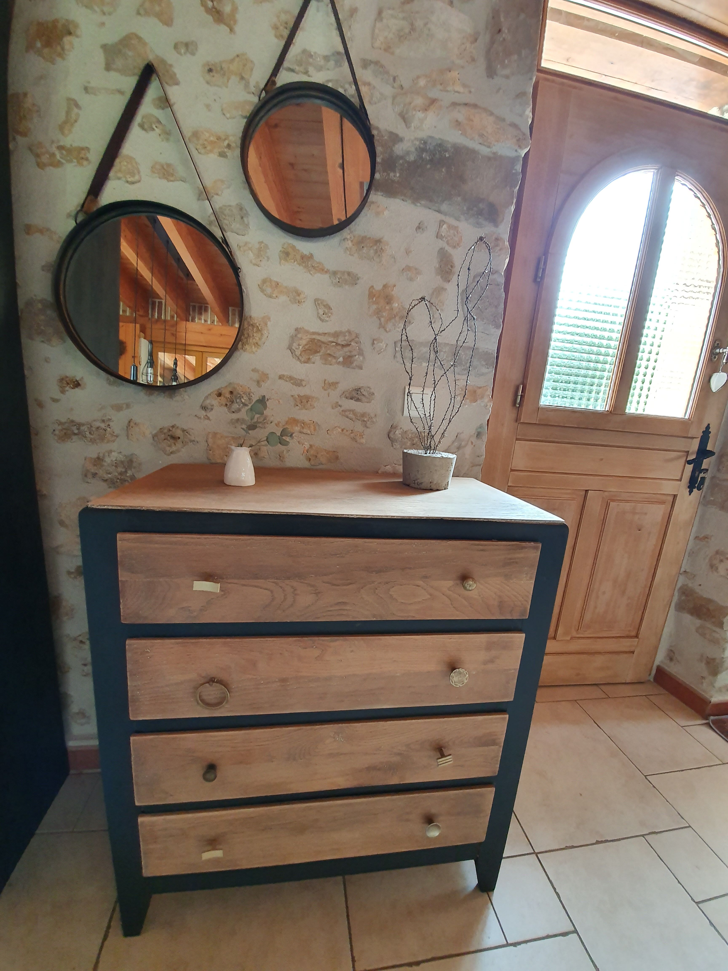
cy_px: 486
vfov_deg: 106.2
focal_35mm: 13
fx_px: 365
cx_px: 364
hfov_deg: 89.9
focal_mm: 1.8
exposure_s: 1/50
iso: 250
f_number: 2.2
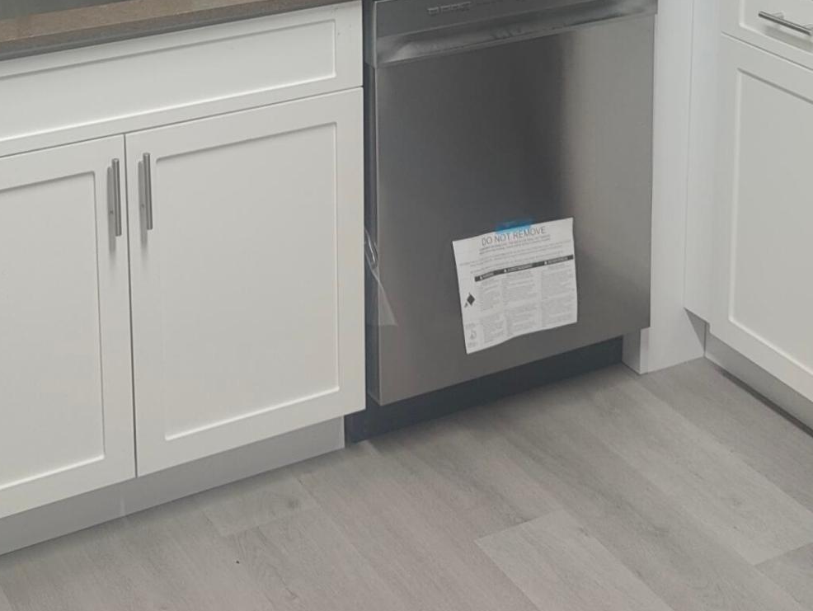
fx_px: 1575
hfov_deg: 28.8
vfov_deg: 20.0
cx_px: 302
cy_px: -195
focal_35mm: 67
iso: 400
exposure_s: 1/120
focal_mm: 6.06
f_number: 1.8
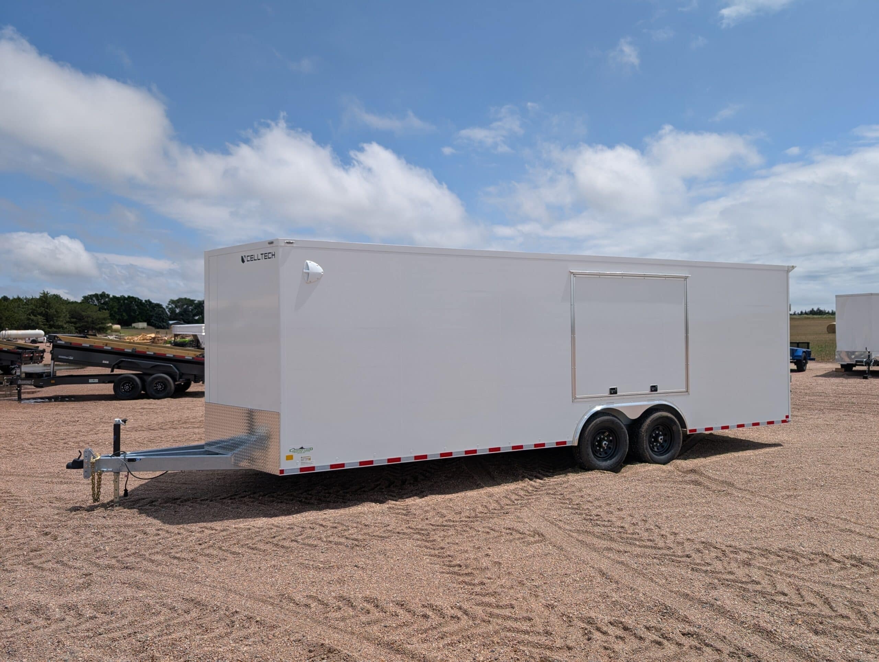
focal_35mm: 24
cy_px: 331
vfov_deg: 56.9
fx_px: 610
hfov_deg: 71.5
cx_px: 440
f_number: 1.68
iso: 23
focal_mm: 6.9
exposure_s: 1/1912
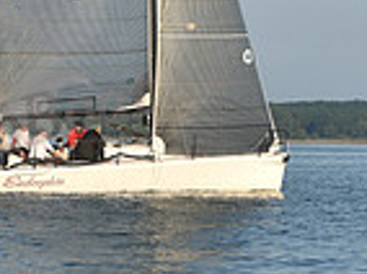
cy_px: -48
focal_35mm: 275
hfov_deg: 7.2
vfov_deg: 5.4
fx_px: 2911
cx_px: 359
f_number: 9
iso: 320
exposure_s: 1/800
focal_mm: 70
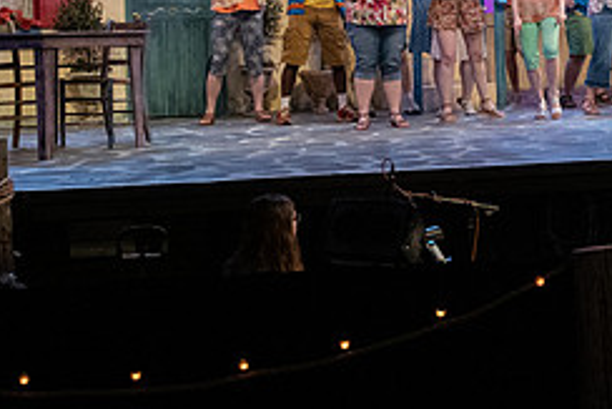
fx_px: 1174
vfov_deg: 19.4
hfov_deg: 28.4
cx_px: 517
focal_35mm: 69
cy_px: 34
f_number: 3.2
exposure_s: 1/320
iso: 4000
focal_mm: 29
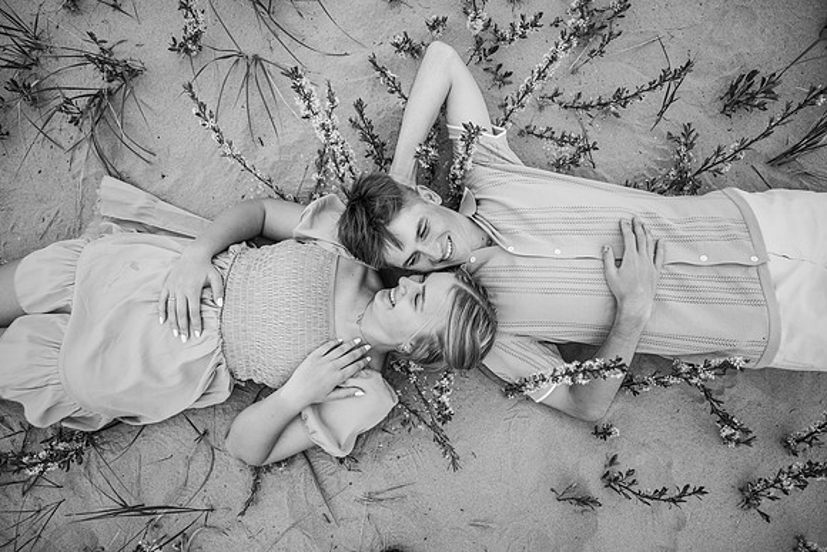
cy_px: 276
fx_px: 551
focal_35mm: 24
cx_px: 414
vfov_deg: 53.2
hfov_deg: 73.7
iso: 320
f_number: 2.8
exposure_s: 1/1000
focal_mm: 24
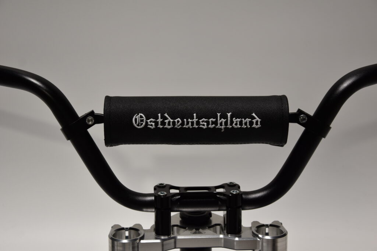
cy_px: 126
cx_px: 188
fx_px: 785
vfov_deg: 18.2
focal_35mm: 75
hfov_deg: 27.0
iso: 400
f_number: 5.6
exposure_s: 1/125
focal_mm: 50
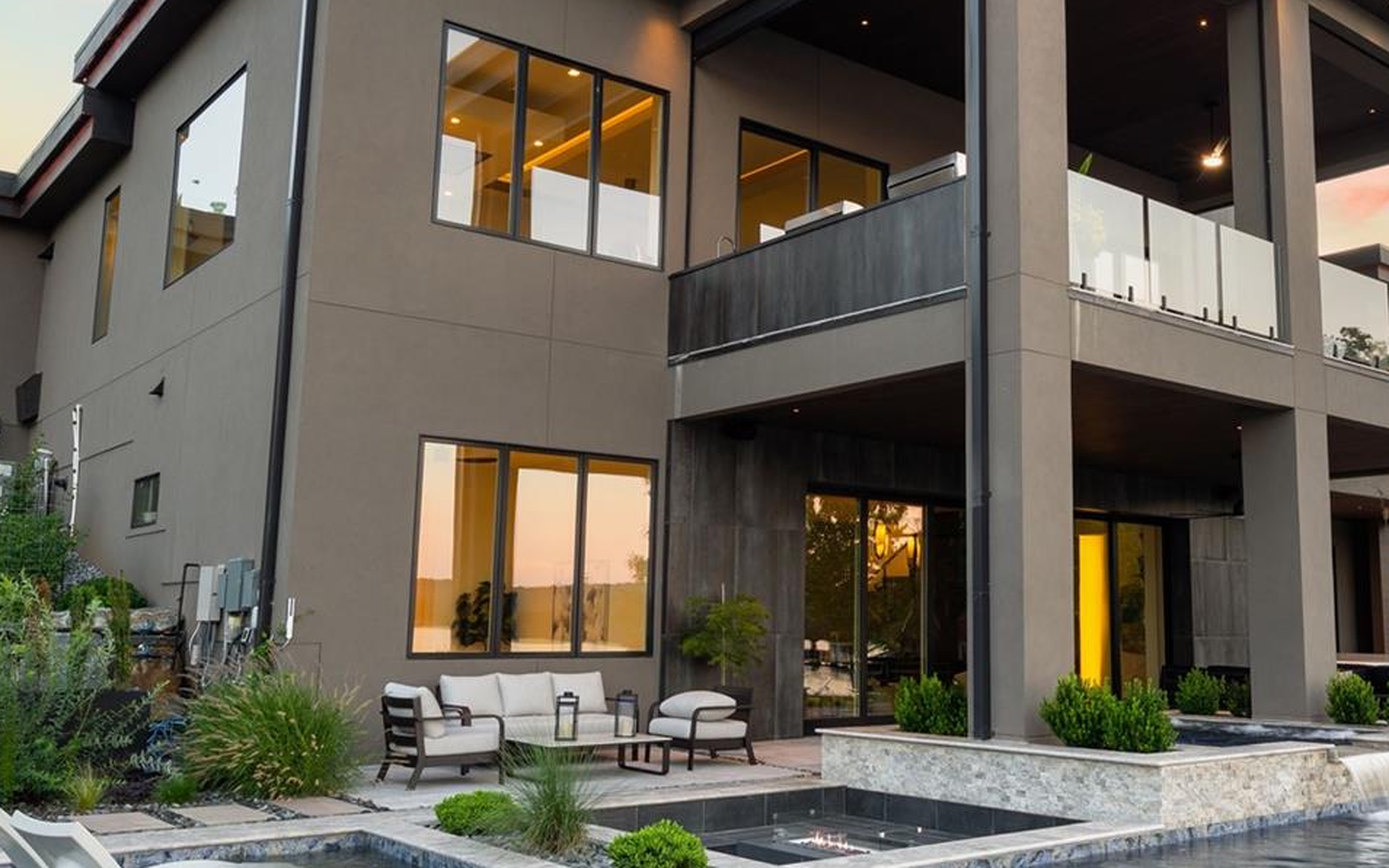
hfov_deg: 54.7
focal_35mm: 35
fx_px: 1325
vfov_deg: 36.3
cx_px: 871
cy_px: 422
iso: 160
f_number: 9
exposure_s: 1/4
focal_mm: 16
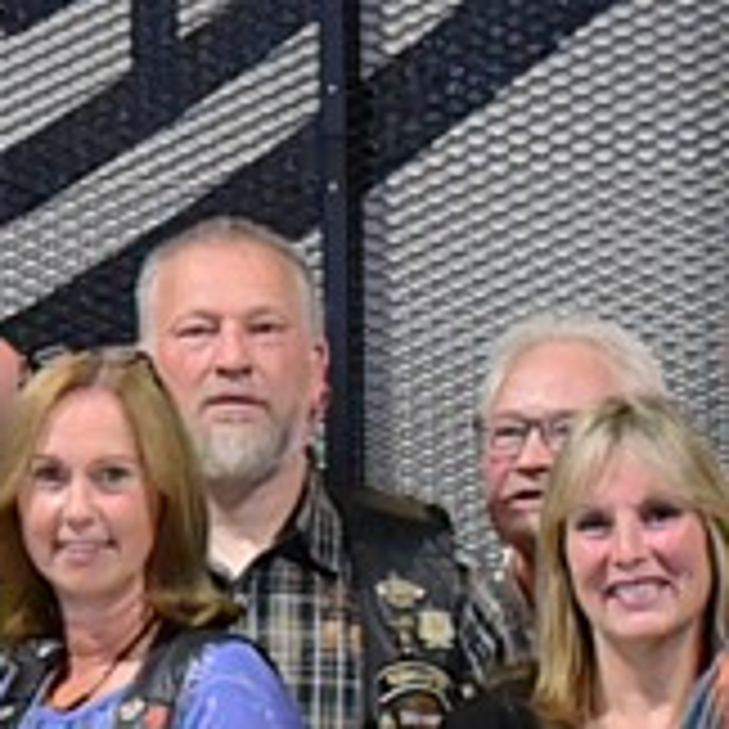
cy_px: 788
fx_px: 9888
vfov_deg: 4.2
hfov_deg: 4.2
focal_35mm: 415
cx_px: -184
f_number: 4
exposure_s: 1/125
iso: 5000
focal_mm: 44
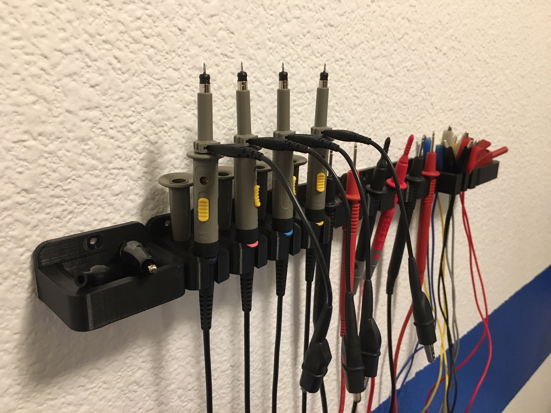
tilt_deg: -17.6
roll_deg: -1.0
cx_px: 276
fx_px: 462
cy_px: 206
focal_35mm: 29
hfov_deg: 61.7
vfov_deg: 48.2
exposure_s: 1/30
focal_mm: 4.15
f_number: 2.2
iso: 160
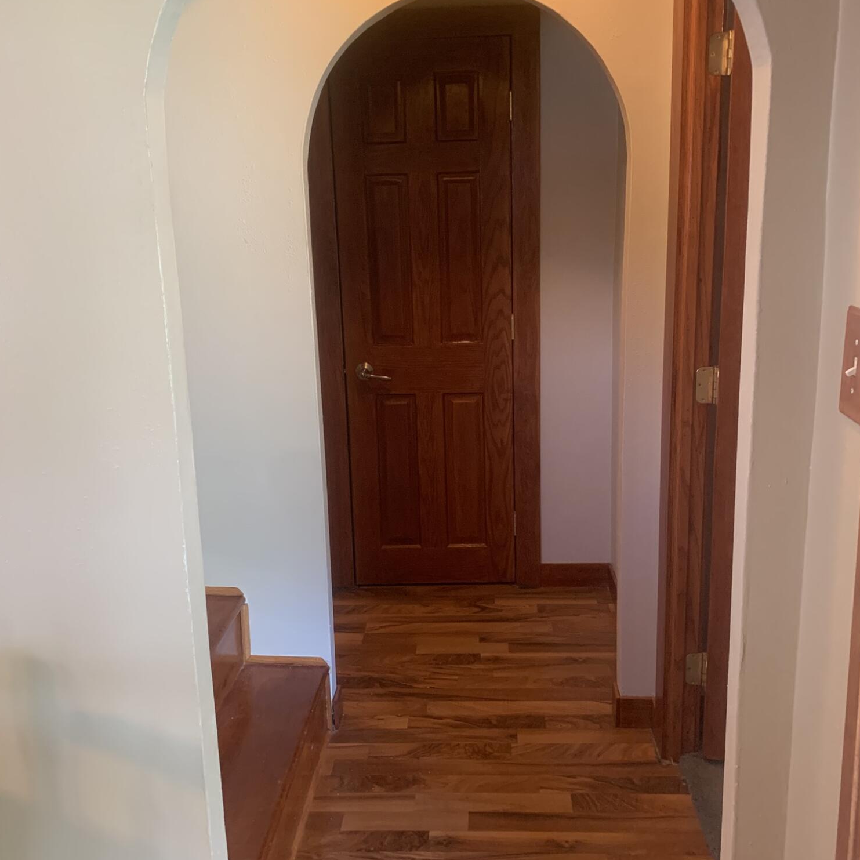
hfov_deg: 52.5
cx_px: 431
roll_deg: +1.8
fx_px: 871
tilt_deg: -11.0
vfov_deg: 52.4
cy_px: 370
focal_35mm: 31
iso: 320
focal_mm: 4.25
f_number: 1.8
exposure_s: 1/60
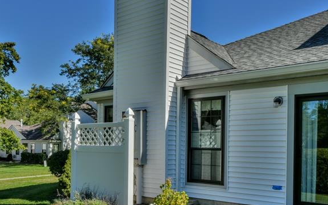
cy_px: 143
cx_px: 169
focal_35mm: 38
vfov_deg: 33.2
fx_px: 340
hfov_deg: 51.5
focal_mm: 21
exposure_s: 1/125
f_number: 22
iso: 450
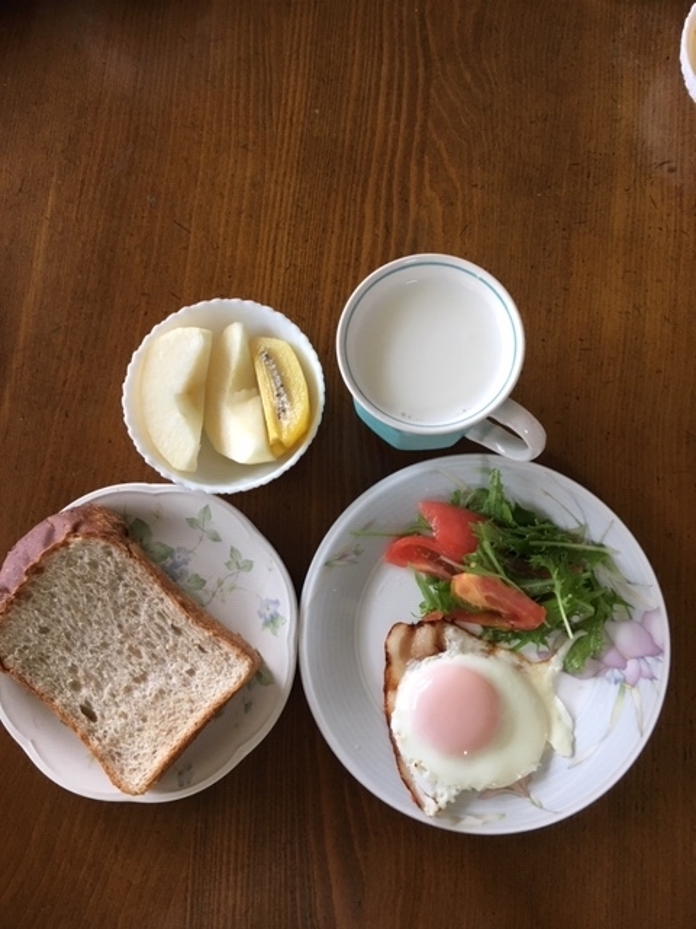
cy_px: 464
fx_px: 777
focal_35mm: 29
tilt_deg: -79.3
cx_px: 348
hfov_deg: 48.2
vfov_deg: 61.7
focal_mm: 4.15
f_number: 2.2
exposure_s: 1/30
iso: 40
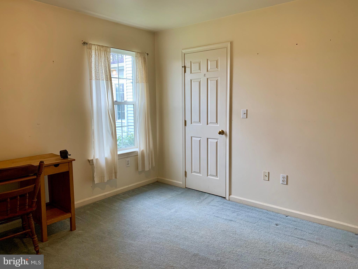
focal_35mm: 26
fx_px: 269
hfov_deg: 67.3
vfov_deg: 53.1
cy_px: 134
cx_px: 179
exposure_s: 1/60
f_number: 1.8
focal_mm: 4.25
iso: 80
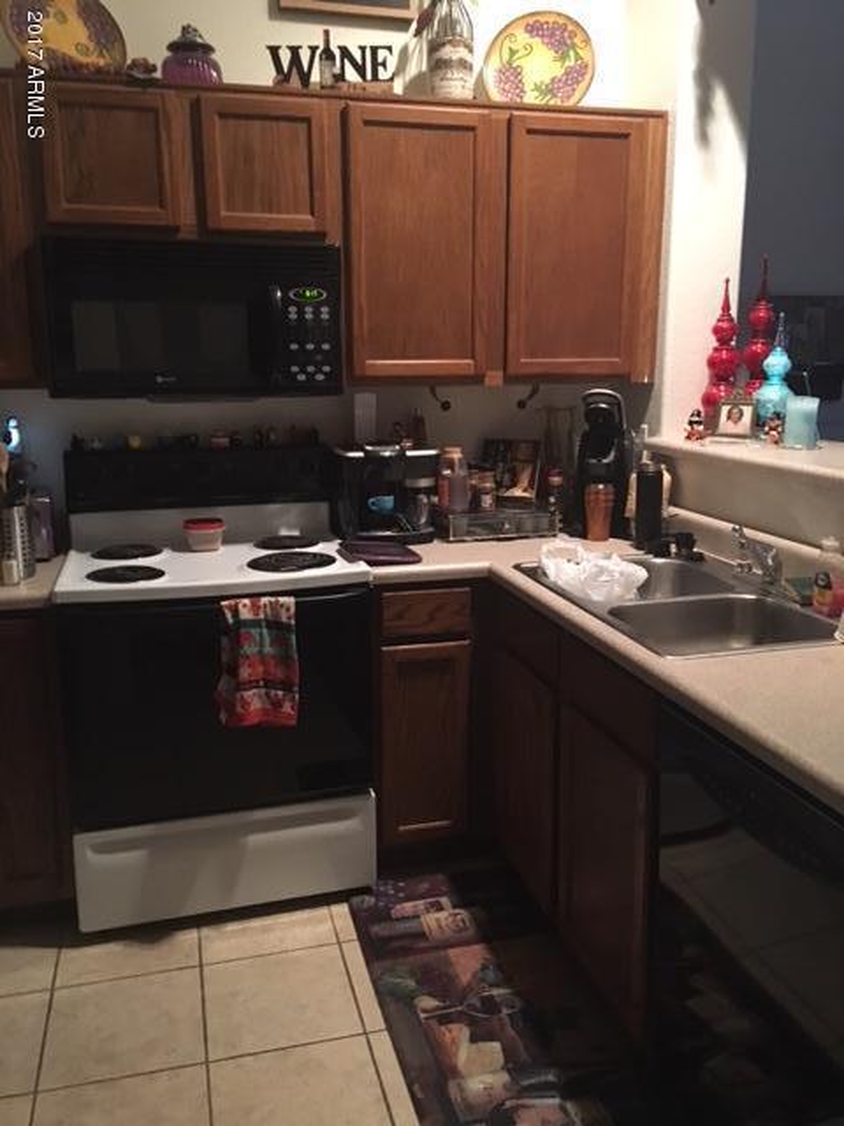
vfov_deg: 61.7
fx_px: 943
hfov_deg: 48.2
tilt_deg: -10.0
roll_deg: +0.4
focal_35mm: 29
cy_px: 563
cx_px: 422
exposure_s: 1/15
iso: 250
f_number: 2.2
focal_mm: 4.15
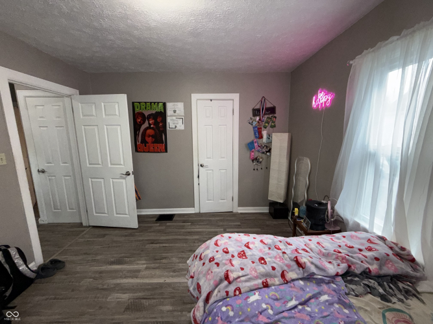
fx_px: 175
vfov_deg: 85.7
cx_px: 216
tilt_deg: -10.2
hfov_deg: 102.1
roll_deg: +0.2
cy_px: 162
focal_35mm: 14
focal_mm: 2.22
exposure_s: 1/77
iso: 125
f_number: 2.2
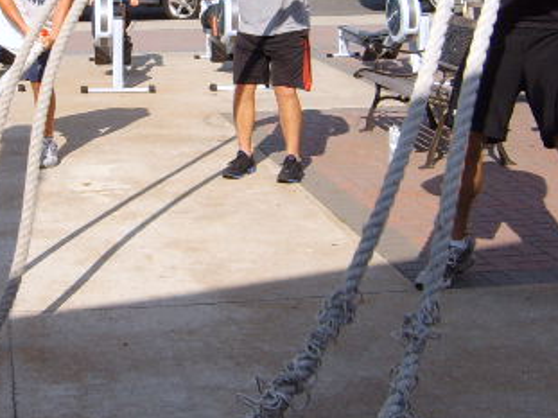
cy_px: 65
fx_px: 1160
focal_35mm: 72
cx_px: 117
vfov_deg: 20.1
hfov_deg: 26.6
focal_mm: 5.8
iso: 50
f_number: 5.8
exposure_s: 1/350
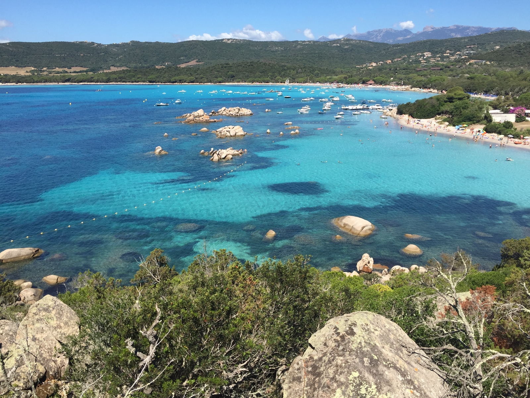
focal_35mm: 29
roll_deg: -0.3
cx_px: 265
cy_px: 199
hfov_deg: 61.7
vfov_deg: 48.2
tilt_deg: -15.0
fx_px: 444
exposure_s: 1/1721
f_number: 2.2
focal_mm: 4.15
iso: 32
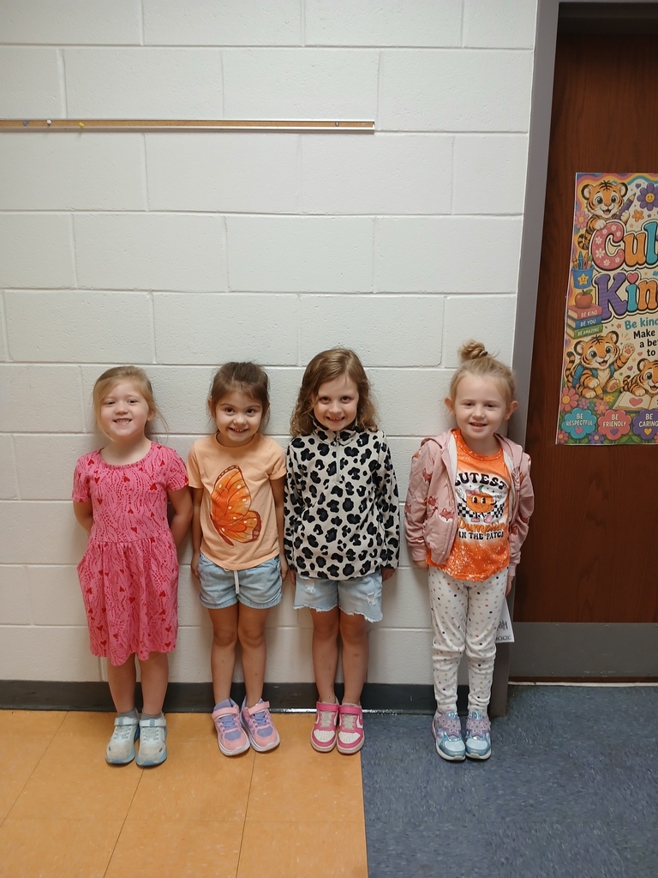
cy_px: 439
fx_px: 659
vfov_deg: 67.3
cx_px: 329
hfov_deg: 53.1
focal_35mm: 26
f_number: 1.8
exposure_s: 1/30
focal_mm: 3.98
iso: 200
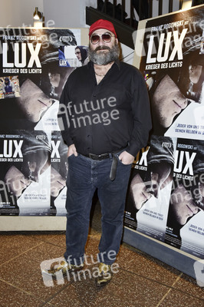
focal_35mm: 35
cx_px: 102
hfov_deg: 37.8
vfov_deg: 54.5
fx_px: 298
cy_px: 154
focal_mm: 35
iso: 1600
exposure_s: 1/125
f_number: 5.6
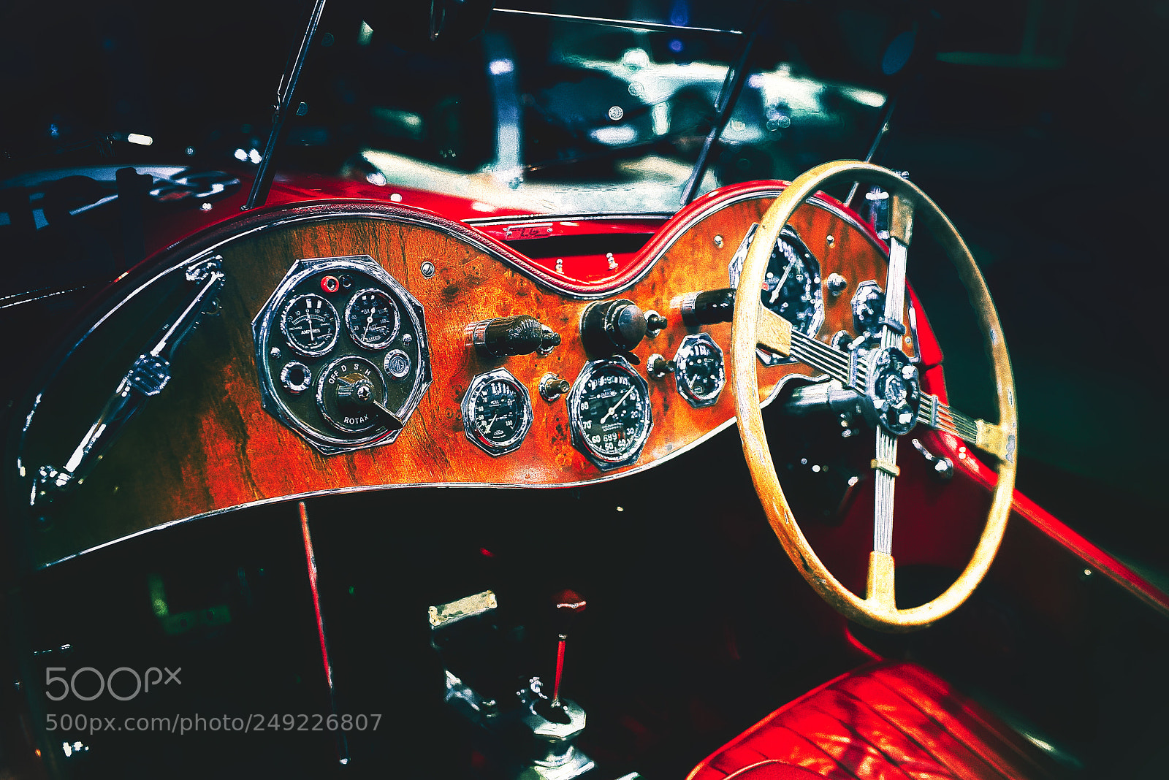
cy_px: 390
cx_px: 584
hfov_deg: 54.4
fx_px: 1137
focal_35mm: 35
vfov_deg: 37.9
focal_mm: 35
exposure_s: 1/40
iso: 800
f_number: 2.8
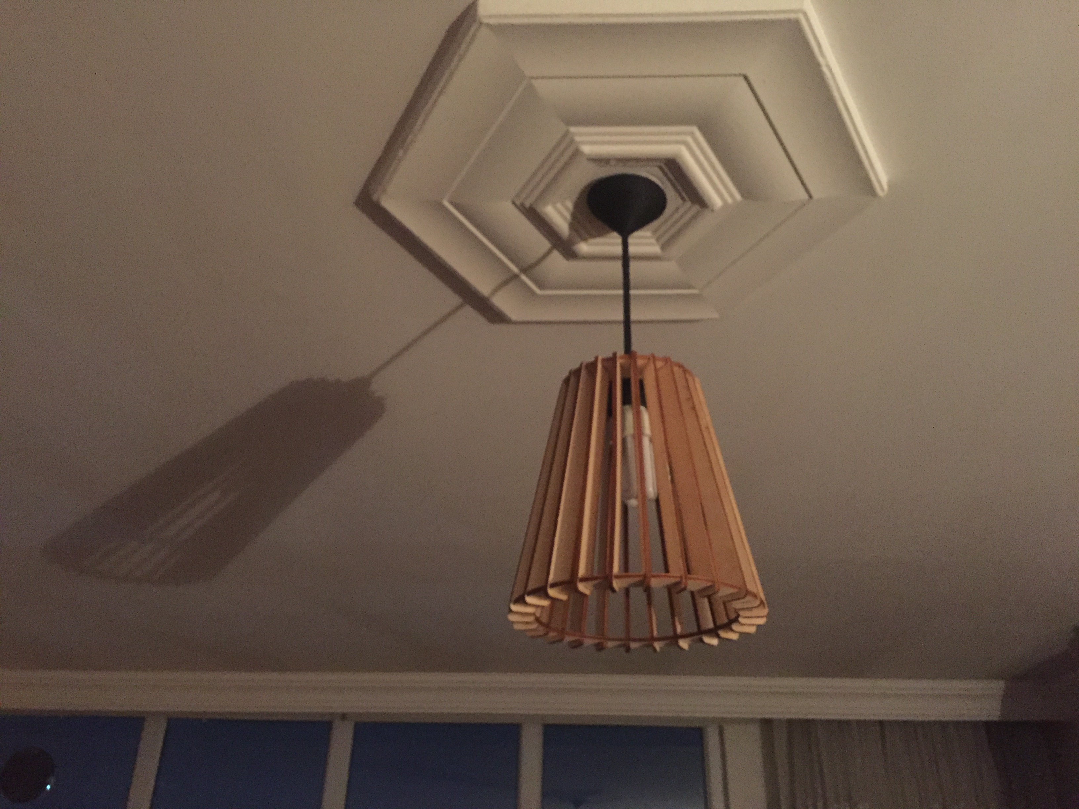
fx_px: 904
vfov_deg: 48.2
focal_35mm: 29
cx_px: 540
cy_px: 404
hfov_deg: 61.7
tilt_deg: +27.4
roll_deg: -1.8
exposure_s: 1/17
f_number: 2.2
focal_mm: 4.15
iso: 800
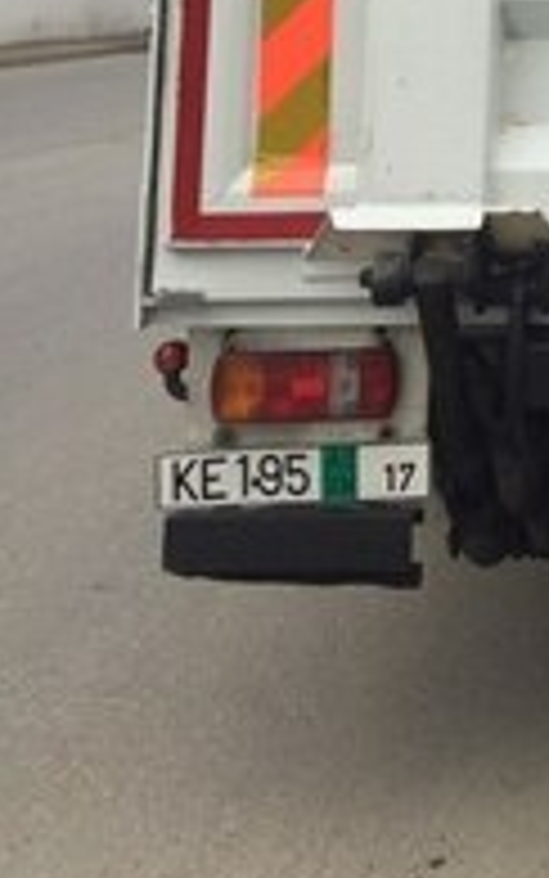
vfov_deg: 23.8
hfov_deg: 15.4
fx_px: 1866
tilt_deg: +5.2
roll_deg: -0.8
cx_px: 832
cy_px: -212
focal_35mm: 78
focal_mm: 4.15
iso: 32
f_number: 2.2
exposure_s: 1/1053
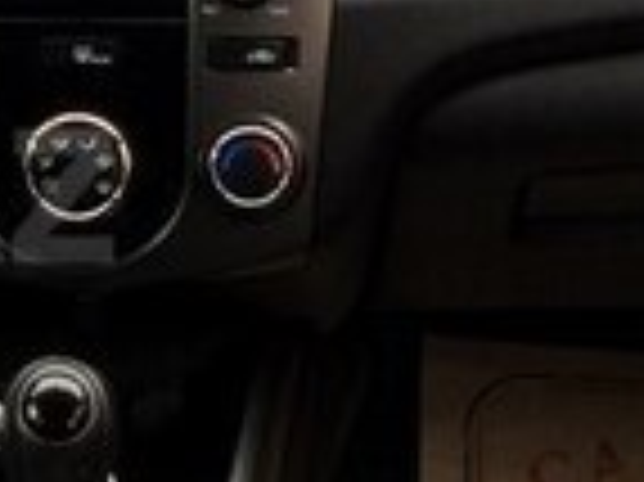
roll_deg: +4.5
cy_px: 196
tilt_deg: -26.5
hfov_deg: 13.8
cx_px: -347
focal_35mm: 134
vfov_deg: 11.0
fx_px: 2491
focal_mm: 4.15
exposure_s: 1/100
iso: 40
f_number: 2.2
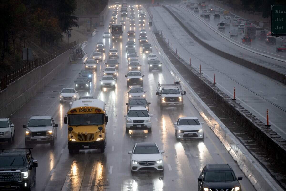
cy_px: 96
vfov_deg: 6.9
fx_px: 1589
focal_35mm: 200
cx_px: 143
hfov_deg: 10.3
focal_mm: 200
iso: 400
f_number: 2.8
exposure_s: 1/1250
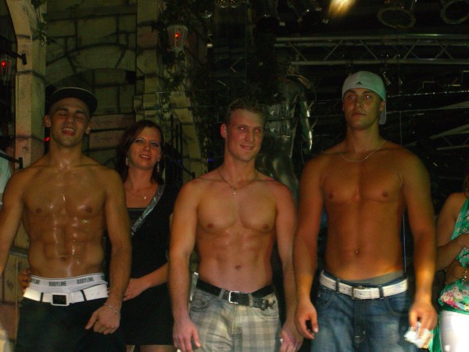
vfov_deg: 15.6
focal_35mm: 95
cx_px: 234
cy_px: 176
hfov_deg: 20.7
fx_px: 1287
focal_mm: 19.7
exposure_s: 1/60
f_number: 4.8
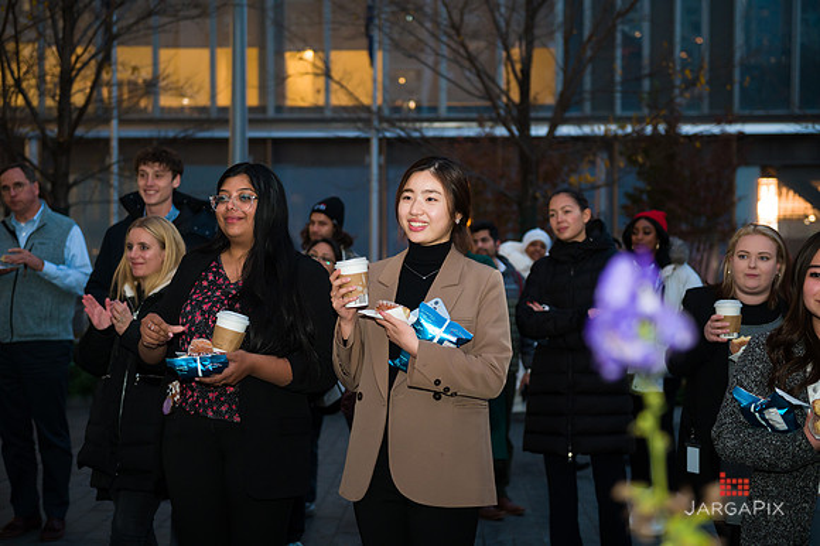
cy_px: 273
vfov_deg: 24.6
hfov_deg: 36.3
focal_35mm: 55
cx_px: 410
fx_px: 1252
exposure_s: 1/200
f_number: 4
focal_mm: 55
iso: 1600
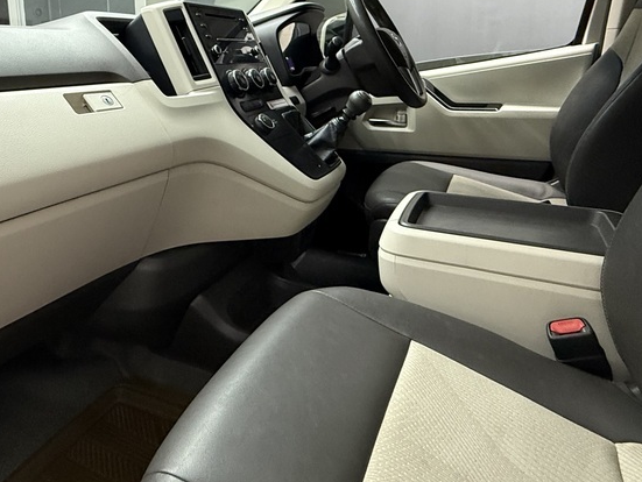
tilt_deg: -13.1
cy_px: 155
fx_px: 483
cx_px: 235
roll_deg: -0.3
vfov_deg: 52.0
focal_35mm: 26
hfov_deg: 66.1
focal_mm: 2.22
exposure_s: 1/60
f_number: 2.2
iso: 500
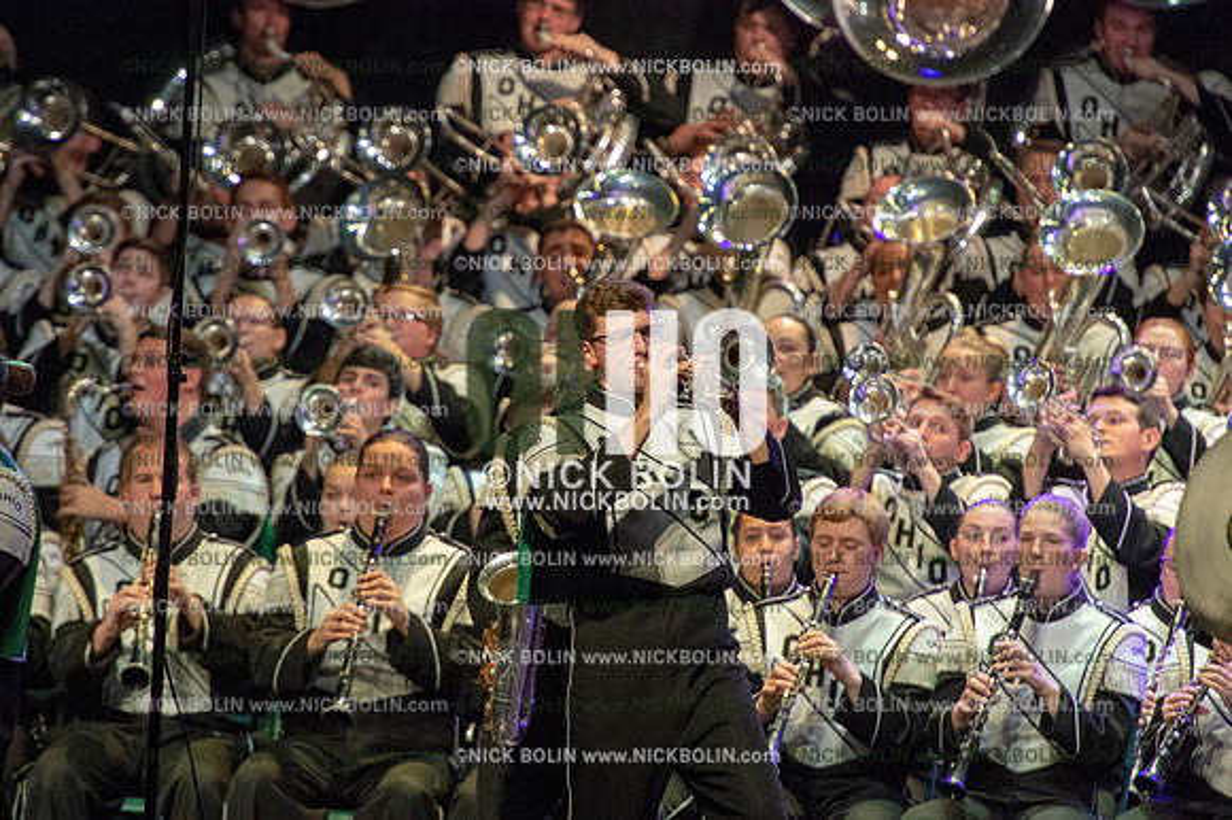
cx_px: 616
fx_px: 12655
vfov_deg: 3.7
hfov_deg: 5.6
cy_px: 410
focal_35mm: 370
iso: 8000
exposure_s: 1/320
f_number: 7.1
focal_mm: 370
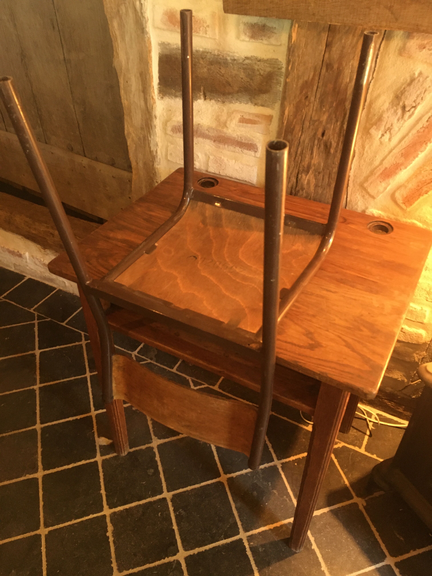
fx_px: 483
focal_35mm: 29
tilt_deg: -39.6
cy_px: 288
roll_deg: -1.0
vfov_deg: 61.7
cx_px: 216
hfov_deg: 48.2
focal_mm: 4.15
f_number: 2.2
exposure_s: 1/20
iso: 200
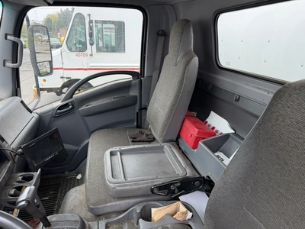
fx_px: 211
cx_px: 152
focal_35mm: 24
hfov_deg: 71.6
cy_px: 114
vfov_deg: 56.8
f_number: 1.78
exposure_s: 1/327
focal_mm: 6.76
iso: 100
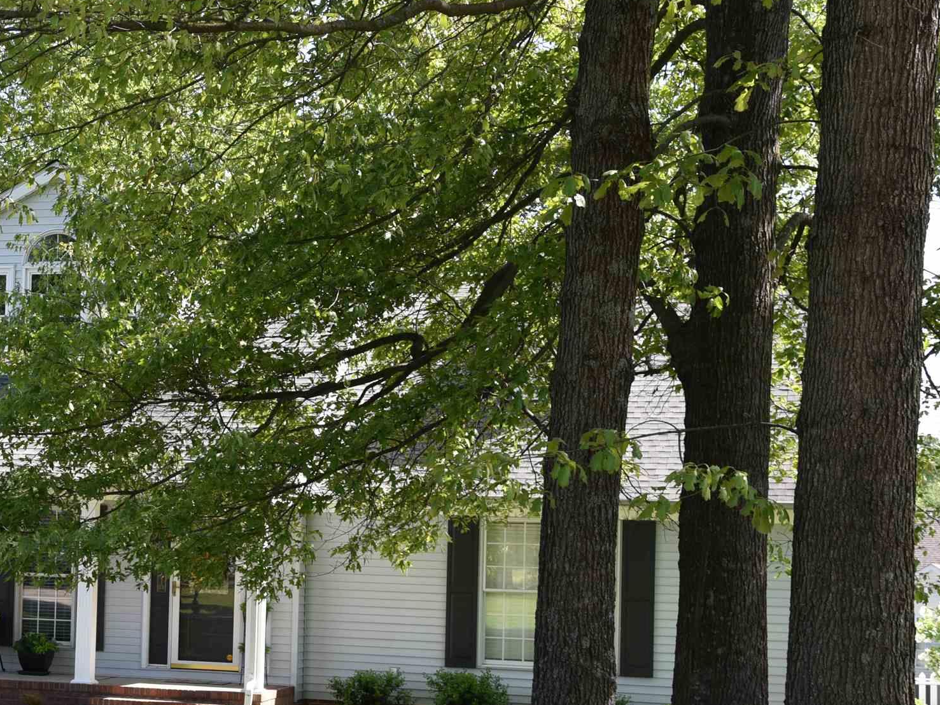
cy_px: 480
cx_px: 18
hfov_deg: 24.6
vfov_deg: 19.3
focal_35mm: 76
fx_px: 2064
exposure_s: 1/250
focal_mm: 38
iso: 400
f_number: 8
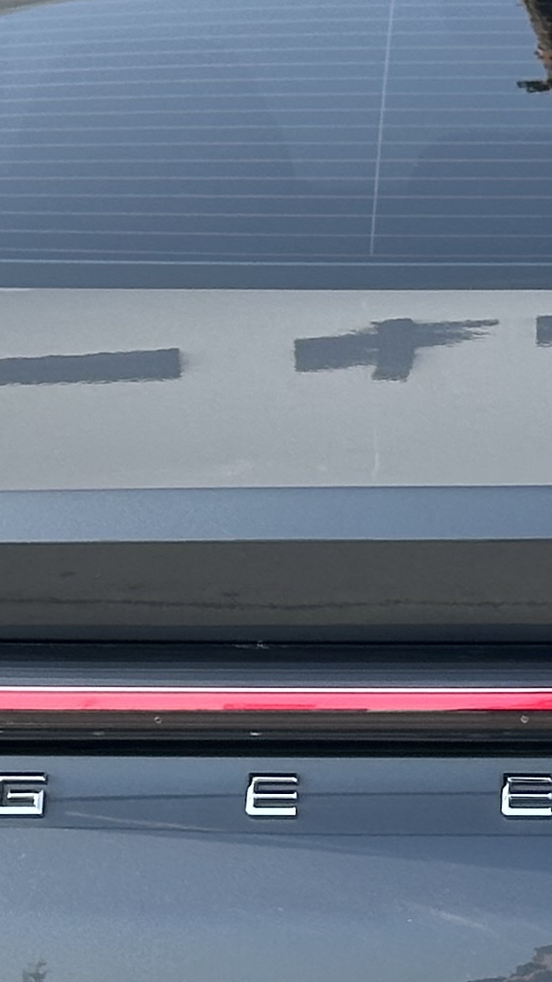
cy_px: 796
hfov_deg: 6.2
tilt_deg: -12.0
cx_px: 560
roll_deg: -0.5
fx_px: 5102
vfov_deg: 11.0
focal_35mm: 196
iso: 64
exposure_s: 1/903
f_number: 1.78
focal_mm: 6.86
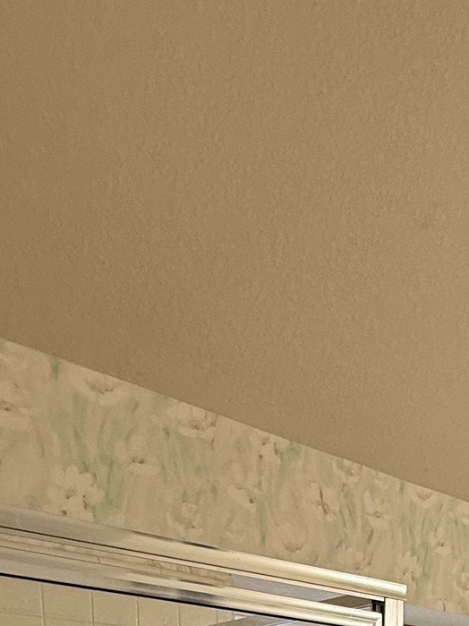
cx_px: 417
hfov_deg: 33.4
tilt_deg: -8.7
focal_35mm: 41
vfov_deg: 32.0
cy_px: 853
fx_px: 741
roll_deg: -1.2
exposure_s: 1/99
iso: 80
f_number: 2.2
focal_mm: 2.22
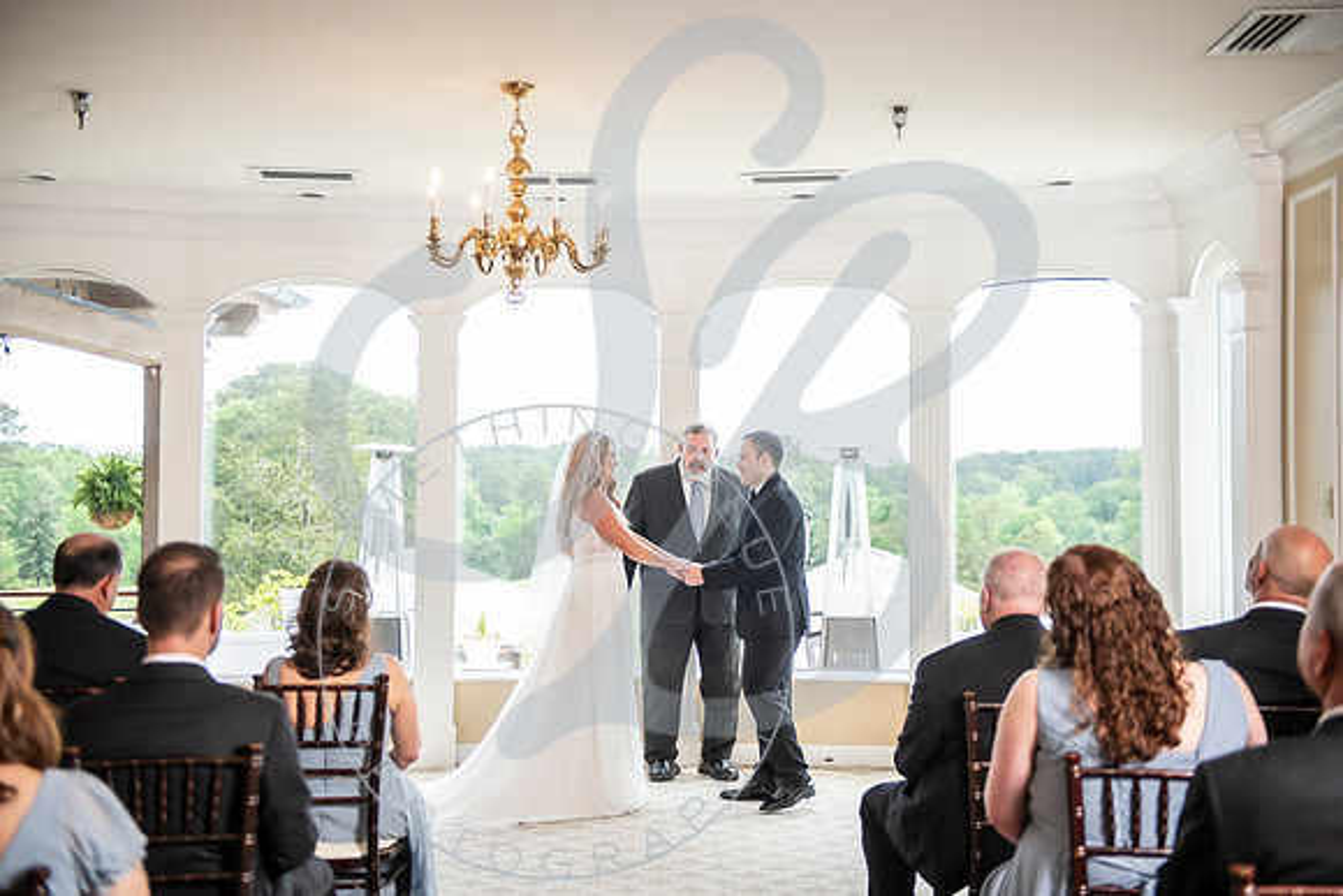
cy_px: 448
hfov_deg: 43.2
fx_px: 1696
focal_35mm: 45
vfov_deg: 29.6
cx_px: 672
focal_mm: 45
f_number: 2.8
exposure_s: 1/160
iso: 200
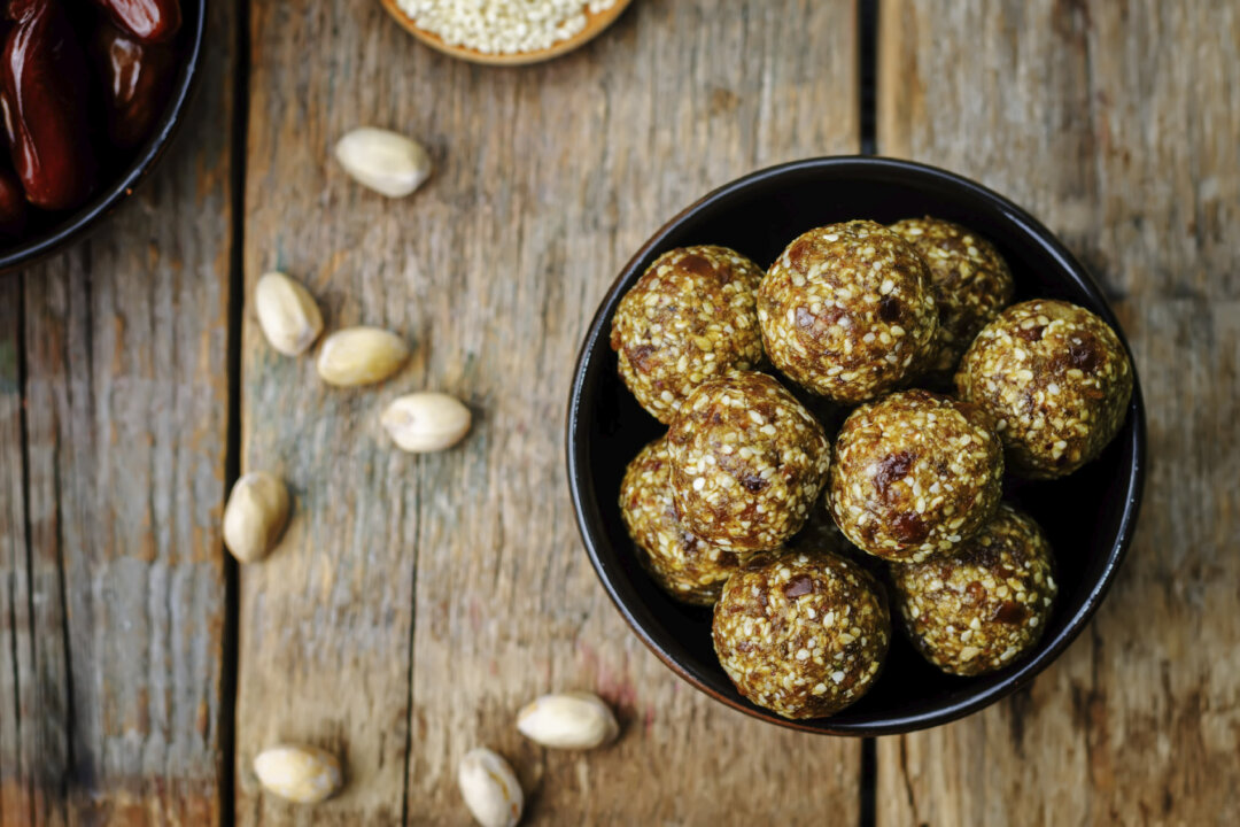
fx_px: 2583
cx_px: 620
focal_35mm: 75
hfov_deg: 27.0
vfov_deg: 18.2
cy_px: 414
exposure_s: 1/60
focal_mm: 50
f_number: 4.5
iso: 100
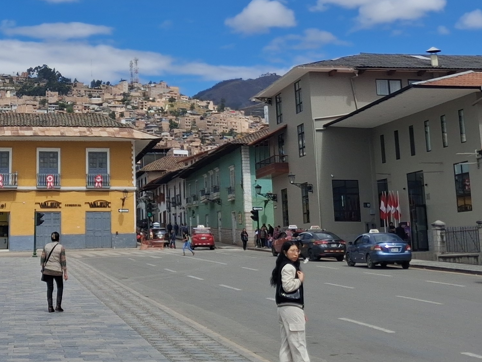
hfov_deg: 25.6
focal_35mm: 74
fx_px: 1030
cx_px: 63
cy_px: -26
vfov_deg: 19.2
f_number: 1.8
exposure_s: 1/887
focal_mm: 4
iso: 25
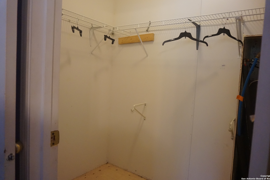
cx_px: 138
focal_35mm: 25
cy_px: 86
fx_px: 188
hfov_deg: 71.5
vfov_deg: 51.3
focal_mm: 16
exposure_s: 1/160
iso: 3200
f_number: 3.5
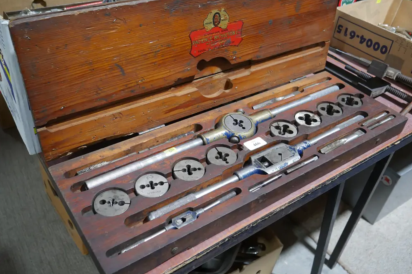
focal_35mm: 32
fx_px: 366
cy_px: 131
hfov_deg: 58.7
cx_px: 205
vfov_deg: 41.1
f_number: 3.6
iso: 640
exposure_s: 1/60
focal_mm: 15
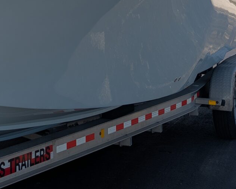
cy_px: -54
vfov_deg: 15.5
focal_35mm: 95
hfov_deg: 18.9
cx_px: -57
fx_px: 664
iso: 19
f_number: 1.68
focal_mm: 6.9
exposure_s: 1/1332
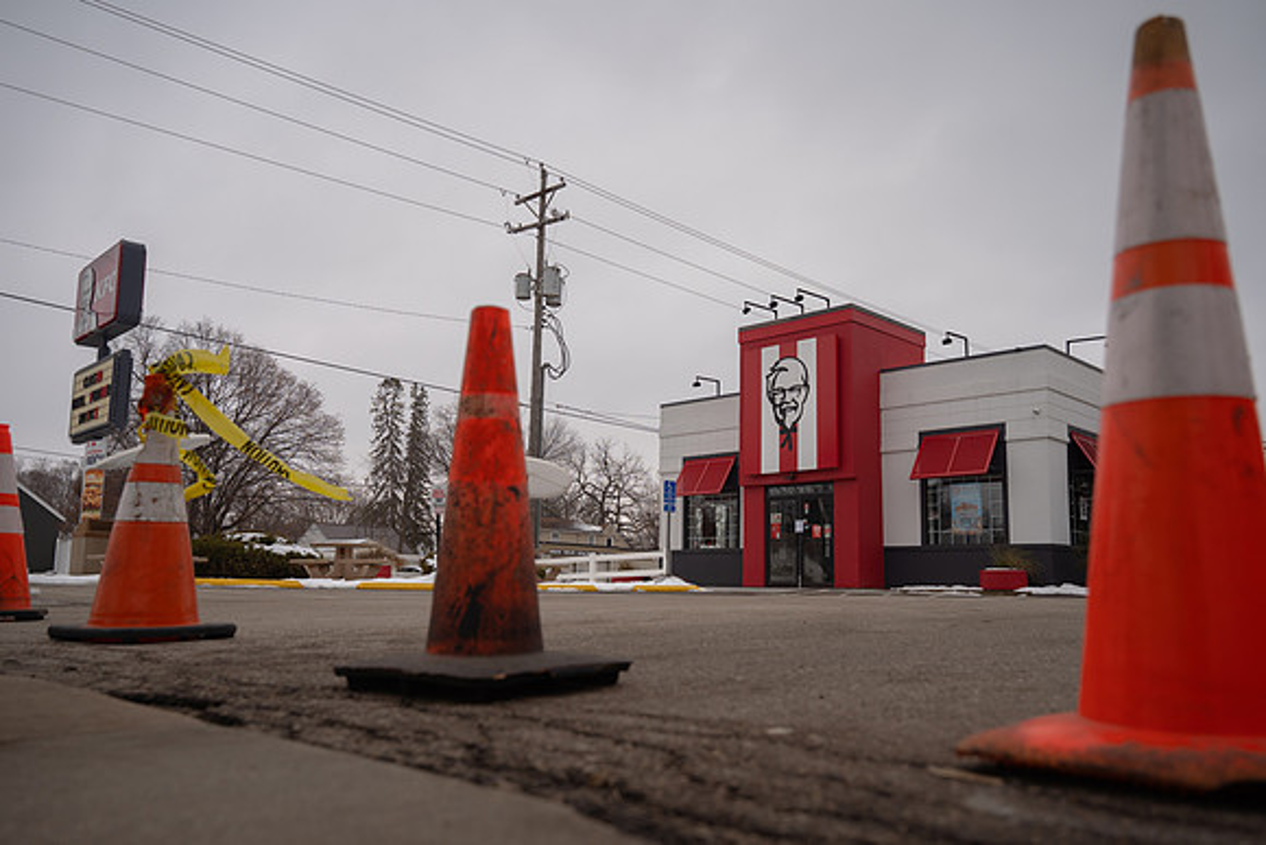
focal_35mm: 29
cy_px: 454
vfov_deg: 44.6
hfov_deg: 63.2
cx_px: 633
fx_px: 1029
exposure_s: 1/400
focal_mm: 27.2
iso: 200
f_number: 4
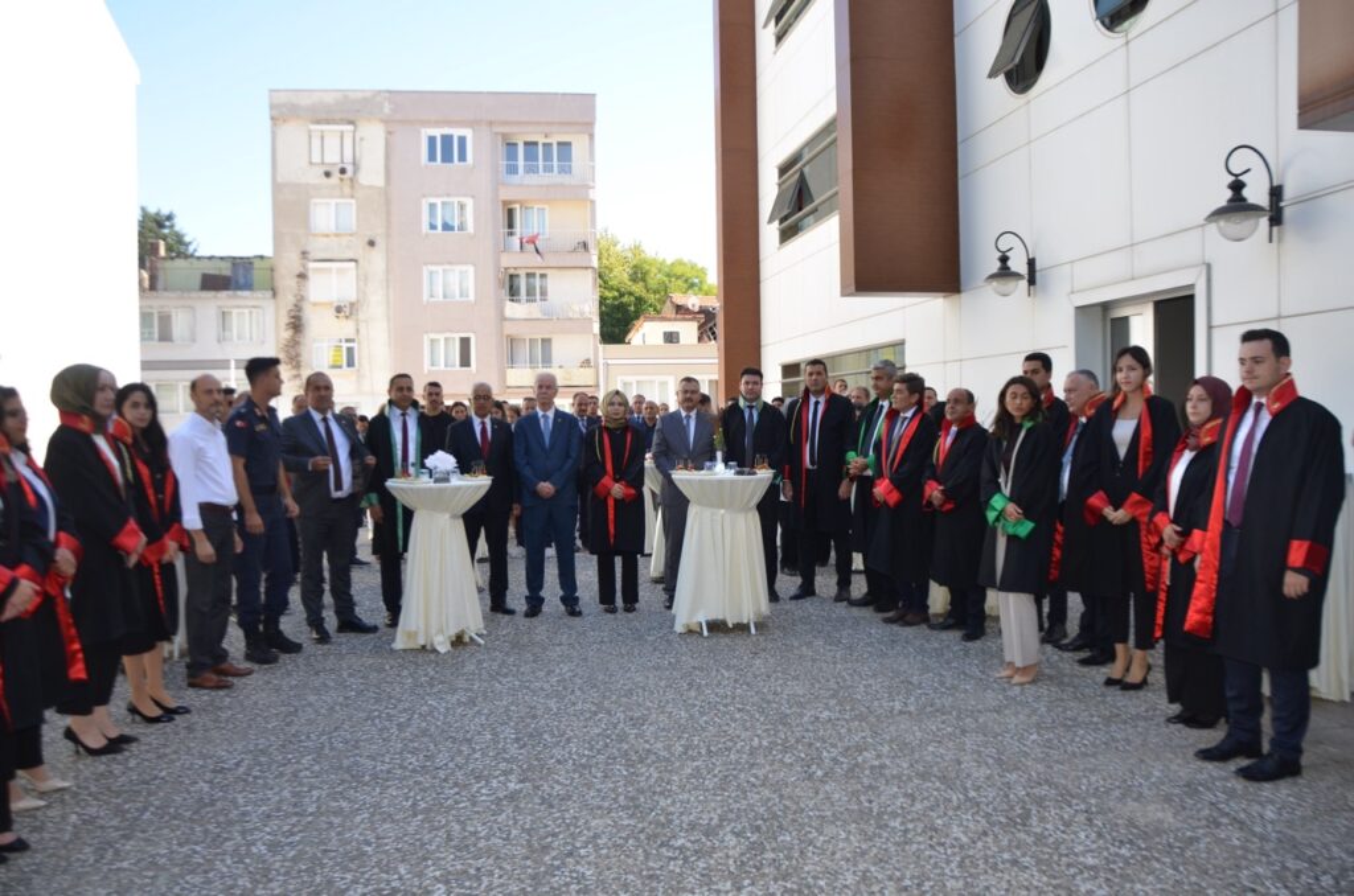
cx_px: 677
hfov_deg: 67.5
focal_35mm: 27
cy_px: 448
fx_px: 1013
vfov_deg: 47.7
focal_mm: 18
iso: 110
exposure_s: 1/250
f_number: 4
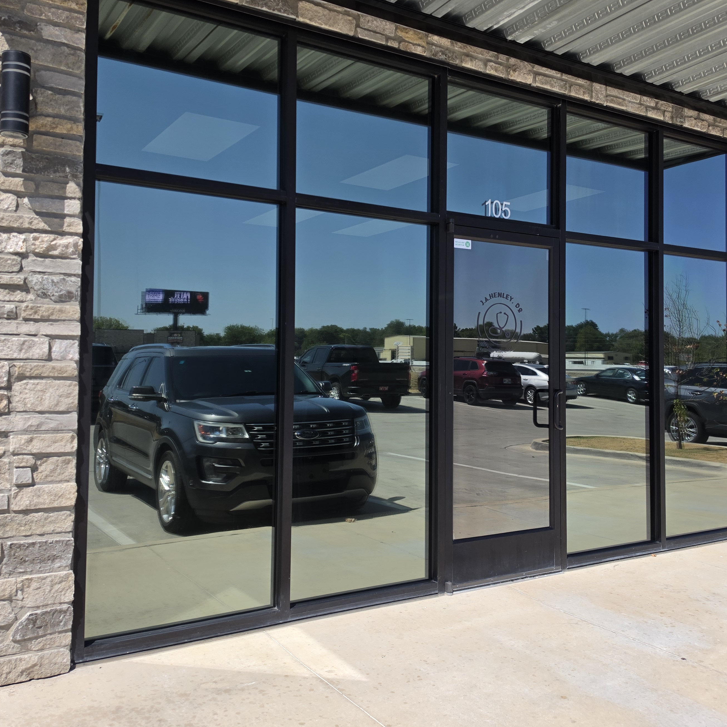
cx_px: 391
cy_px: 334
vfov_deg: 52.5
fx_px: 737
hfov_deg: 52.5
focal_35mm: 31
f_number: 1.4
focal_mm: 6.5
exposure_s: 1/7939
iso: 64
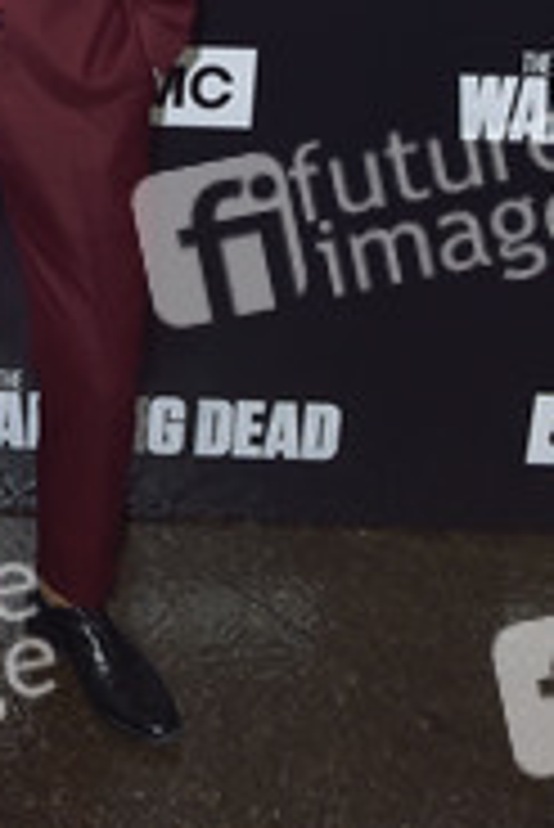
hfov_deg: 21.3
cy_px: -4
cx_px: -43
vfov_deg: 30.5
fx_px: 1405
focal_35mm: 61
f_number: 5.6
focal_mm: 28
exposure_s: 1/200
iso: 400
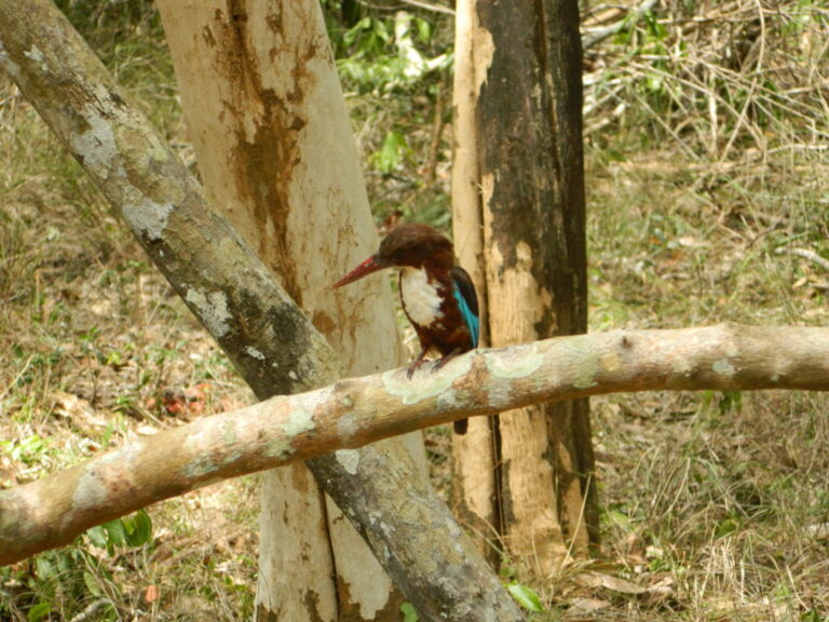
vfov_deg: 4.5
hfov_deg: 6.0
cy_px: 311
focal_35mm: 332
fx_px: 7951
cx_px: 414
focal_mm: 59.7
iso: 180
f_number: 5.6
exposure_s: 1/100
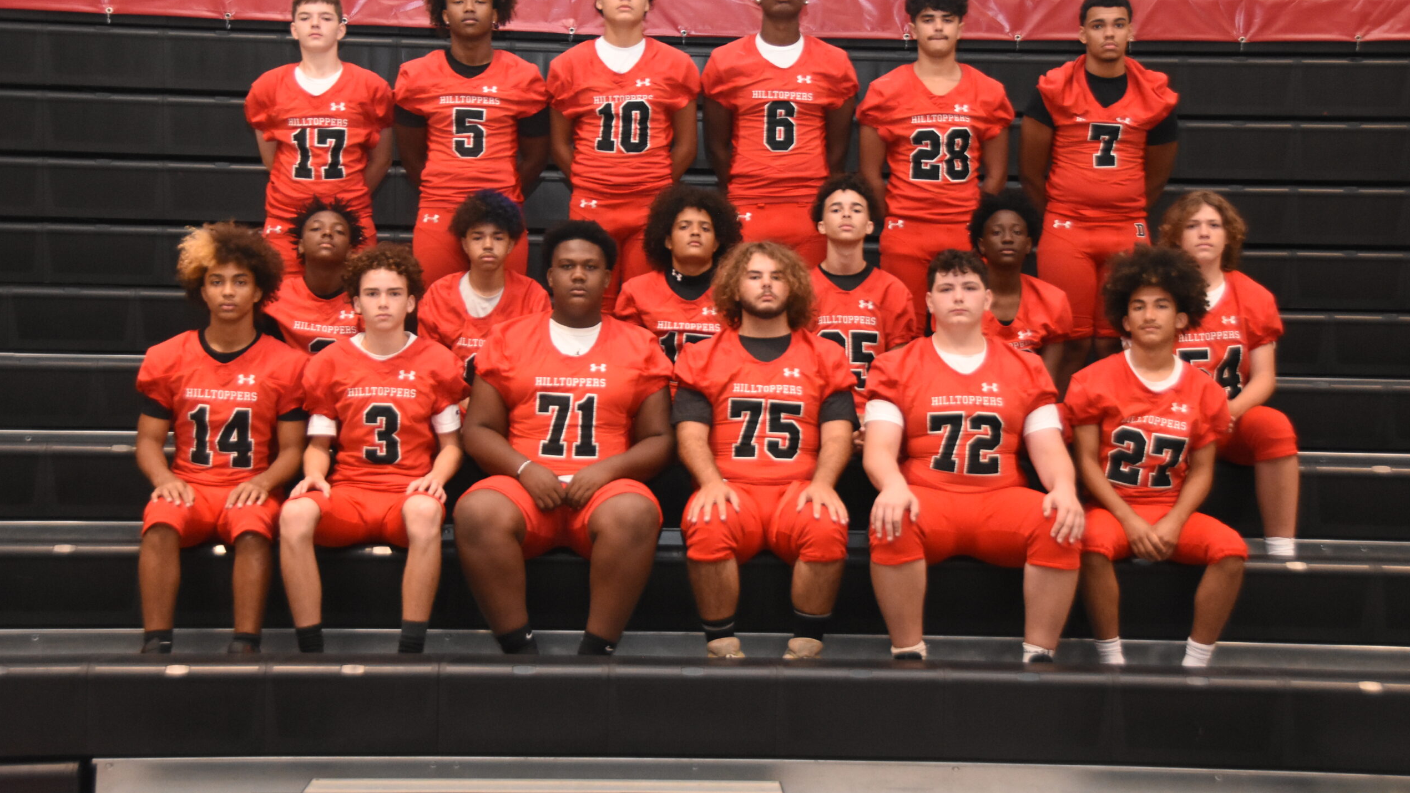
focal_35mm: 57
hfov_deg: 36.6
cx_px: 707
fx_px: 2131
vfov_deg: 21.1
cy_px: 324
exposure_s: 1/100
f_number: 4.2
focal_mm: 36
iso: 3200
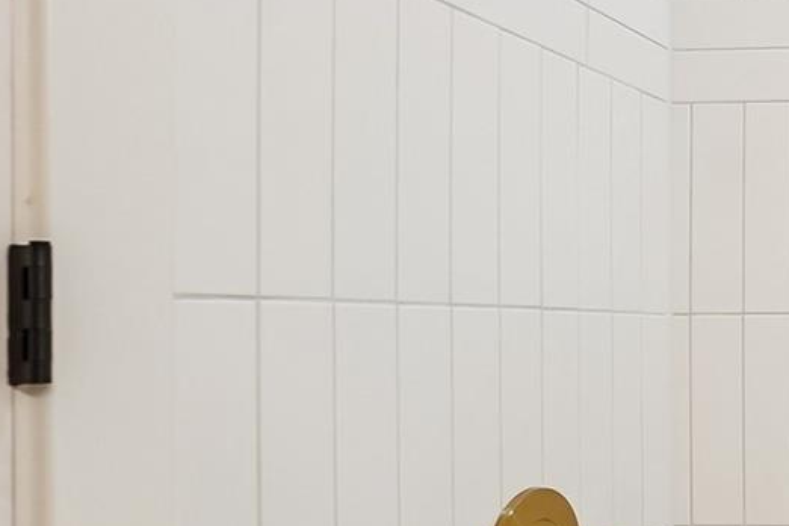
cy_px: 336
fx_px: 1008
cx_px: 1194
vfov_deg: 29.1
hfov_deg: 27.9
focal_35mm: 46
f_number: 8
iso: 320
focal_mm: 10
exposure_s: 1/30
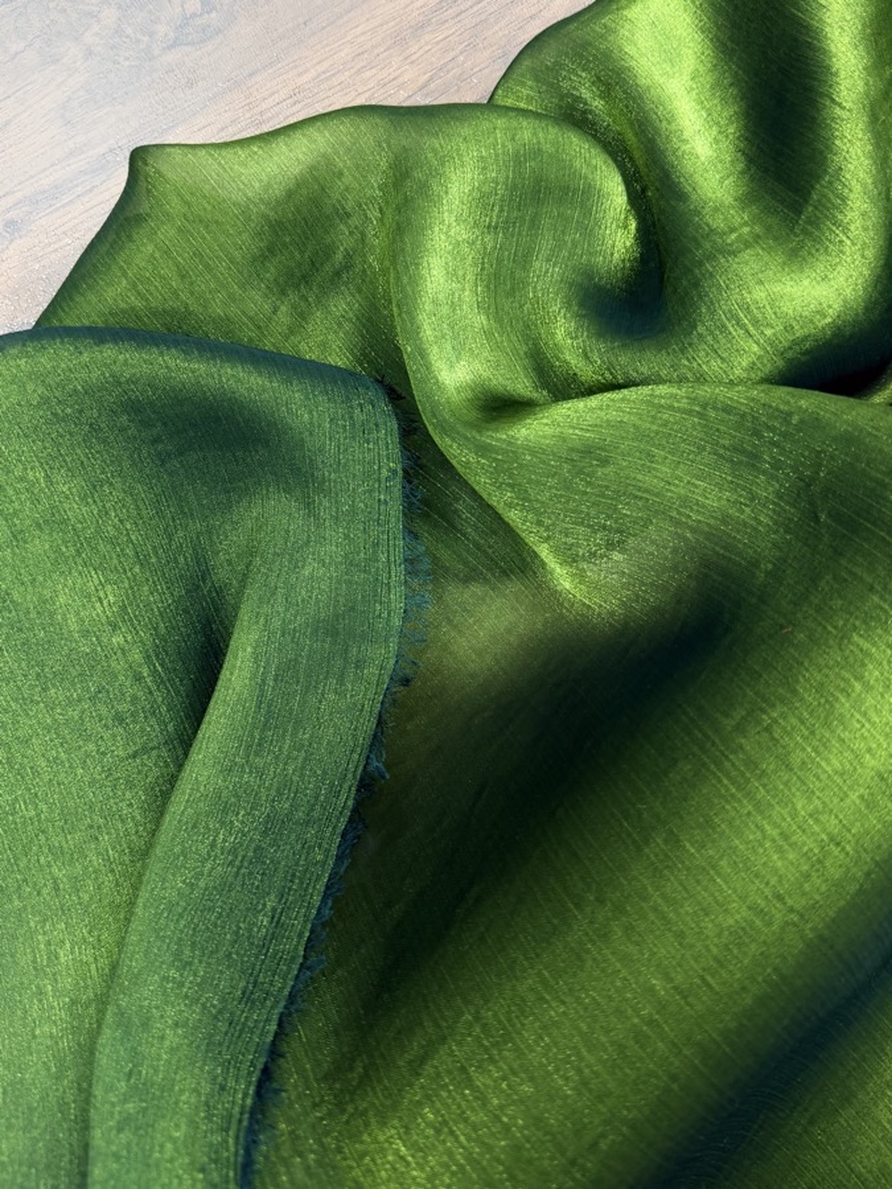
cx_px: 446
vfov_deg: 71.6
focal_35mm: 24
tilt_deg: -83.9
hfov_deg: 56.8
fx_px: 825
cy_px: 594
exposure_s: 1/100
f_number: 1.78
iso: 125
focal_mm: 6.76
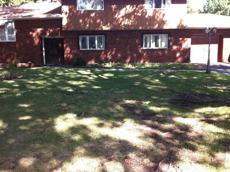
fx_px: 232
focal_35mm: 35
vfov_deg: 40.6
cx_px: 115
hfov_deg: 52.7
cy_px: 86
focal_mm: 3.85
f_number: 2.8
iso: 80
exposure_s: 1/140
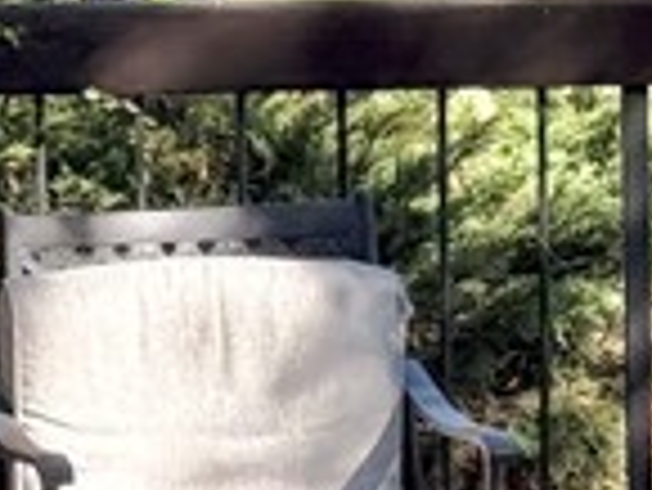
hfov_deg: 5.9
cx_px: 522
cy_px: 445
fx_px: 6372
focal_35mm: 338
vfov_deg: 4.4
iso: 100
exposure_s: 1/1484
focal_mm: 6.76
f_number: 1.78
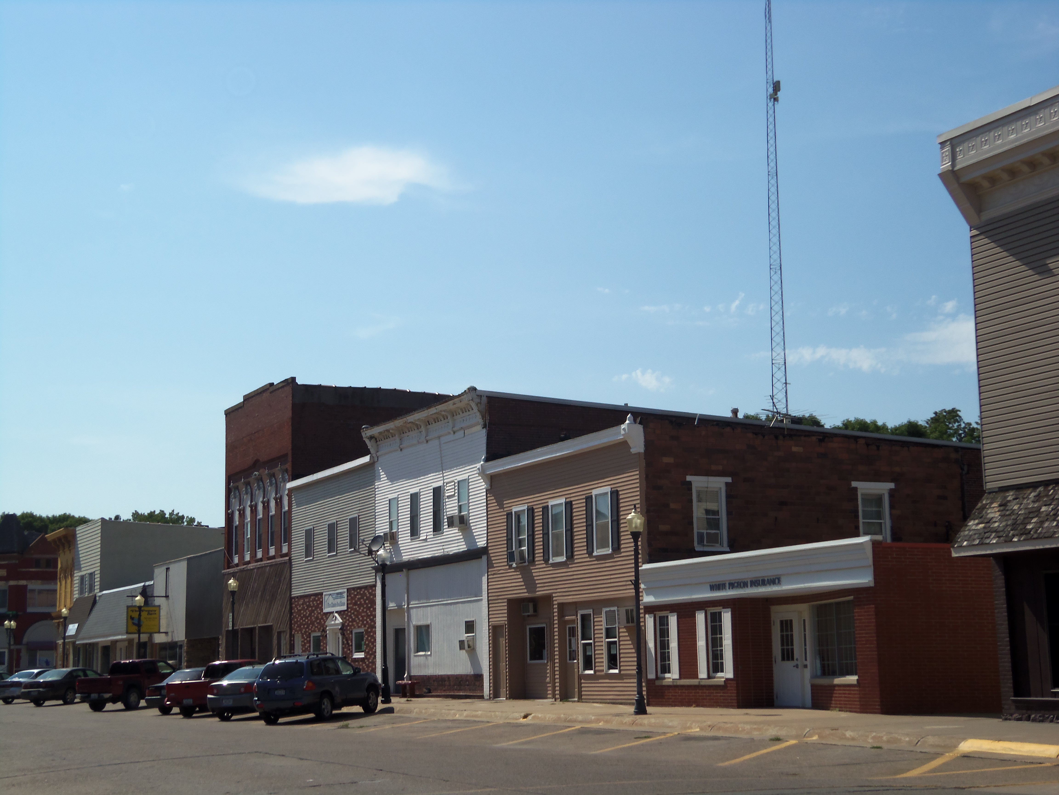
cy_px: 398
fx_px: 1897
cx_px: 530
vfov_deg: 23.7
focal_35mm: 62
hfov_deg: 31.2
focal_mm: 10.9
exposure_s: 1/100
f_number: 13.2
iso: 64
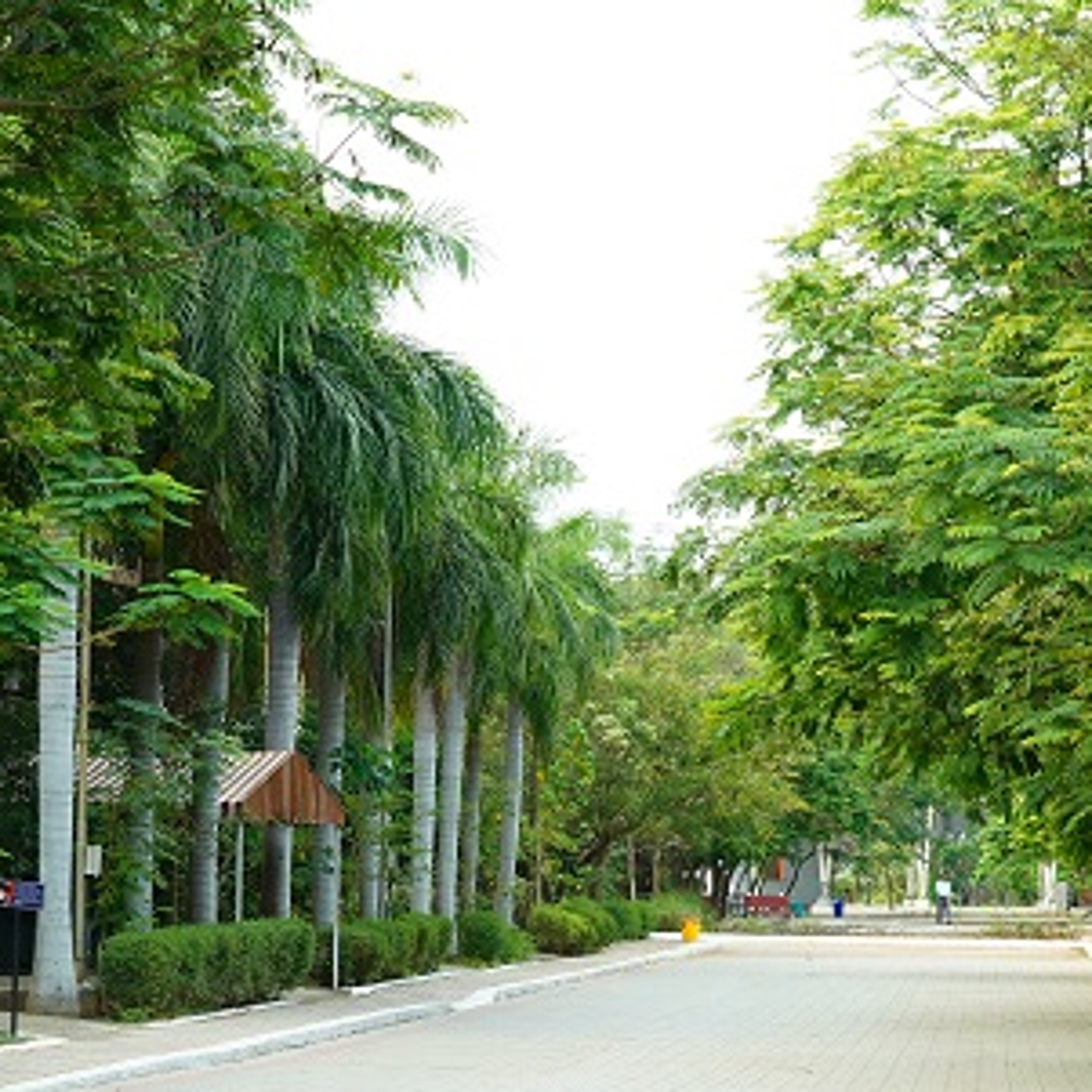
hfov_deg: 13.2
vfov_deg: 13.2
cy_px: 802
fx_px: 4711
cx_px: 856
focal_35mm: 132
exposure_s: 1/200
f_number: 9
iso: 1250
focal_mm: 65
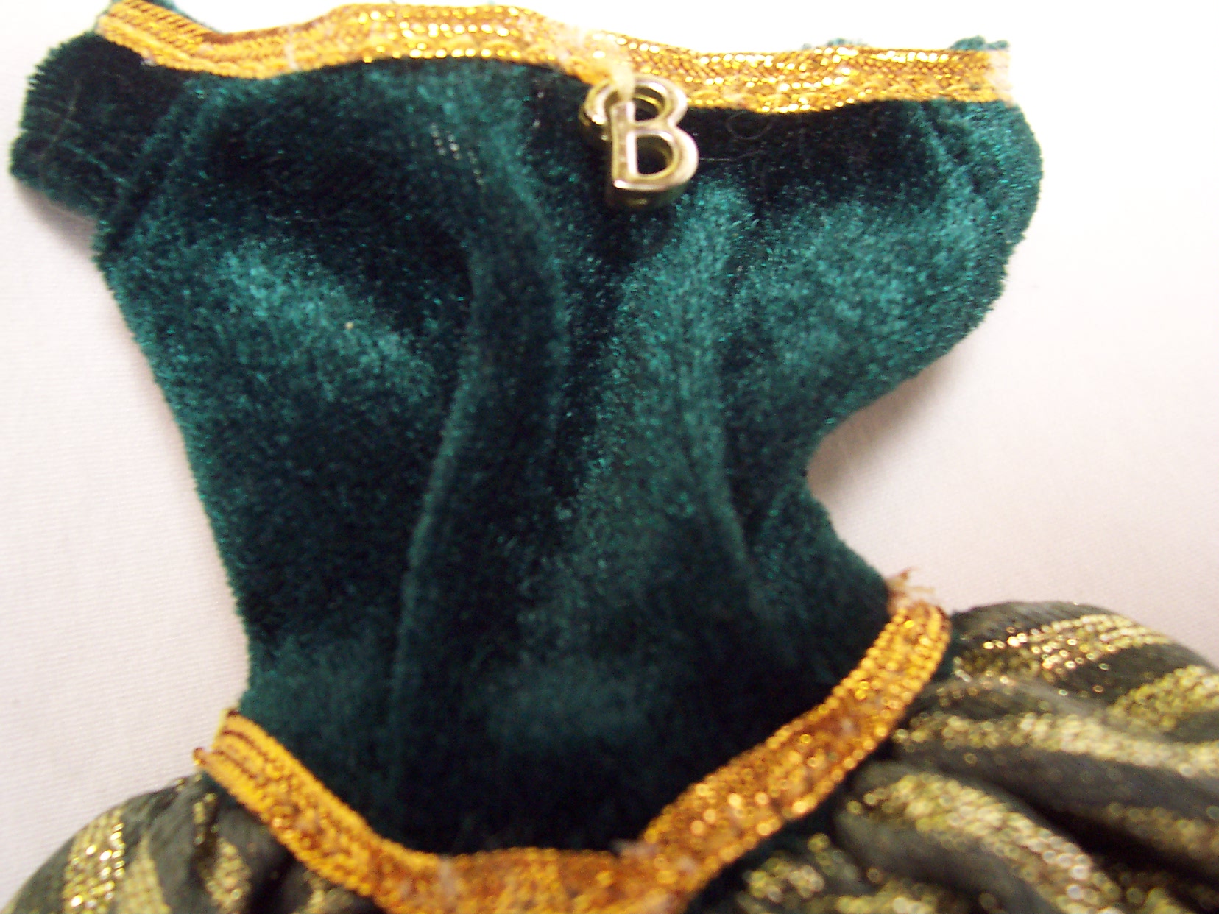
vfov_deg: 38.7
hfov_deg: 50.1
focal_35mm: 37
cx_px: 610
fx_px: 1303
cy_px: 457
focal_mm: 5.6
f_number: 2.8
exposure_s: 1/30
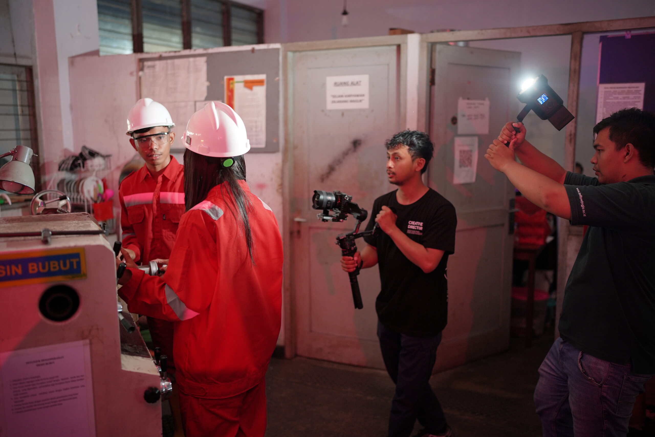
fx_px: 637
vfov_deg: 37.9
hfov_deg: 54.4
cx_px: 328
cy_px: 218
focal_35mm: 35
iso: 500
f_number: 1.4
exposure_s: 1/100
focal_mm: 35
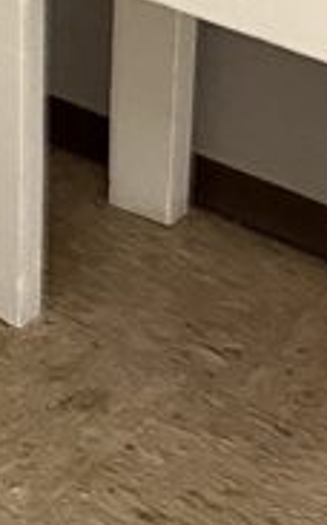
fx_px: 2387
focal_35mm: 167
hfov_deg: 7.7
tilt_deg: -17.9
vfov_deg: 12.1
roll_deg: +0.5
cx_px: -198
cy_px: -186
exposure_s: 1/31
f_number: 1.78
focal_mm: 6.76
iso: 800
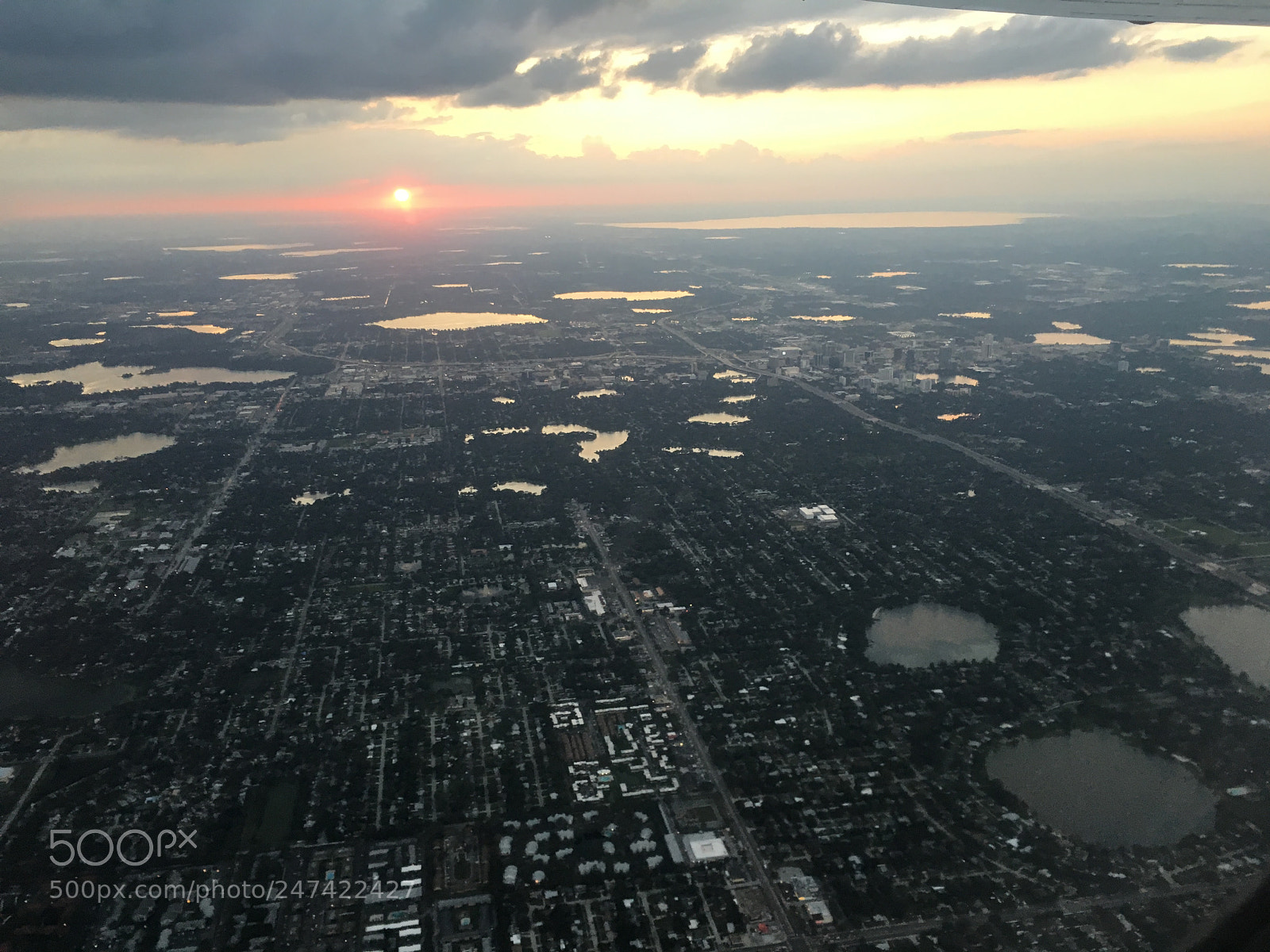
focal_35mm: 29
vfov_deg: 48.2
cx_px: 635
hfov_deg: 61.7
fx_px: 1064
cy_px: 476
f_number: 2.2
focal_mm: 4.15
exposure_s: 1/30
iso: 40
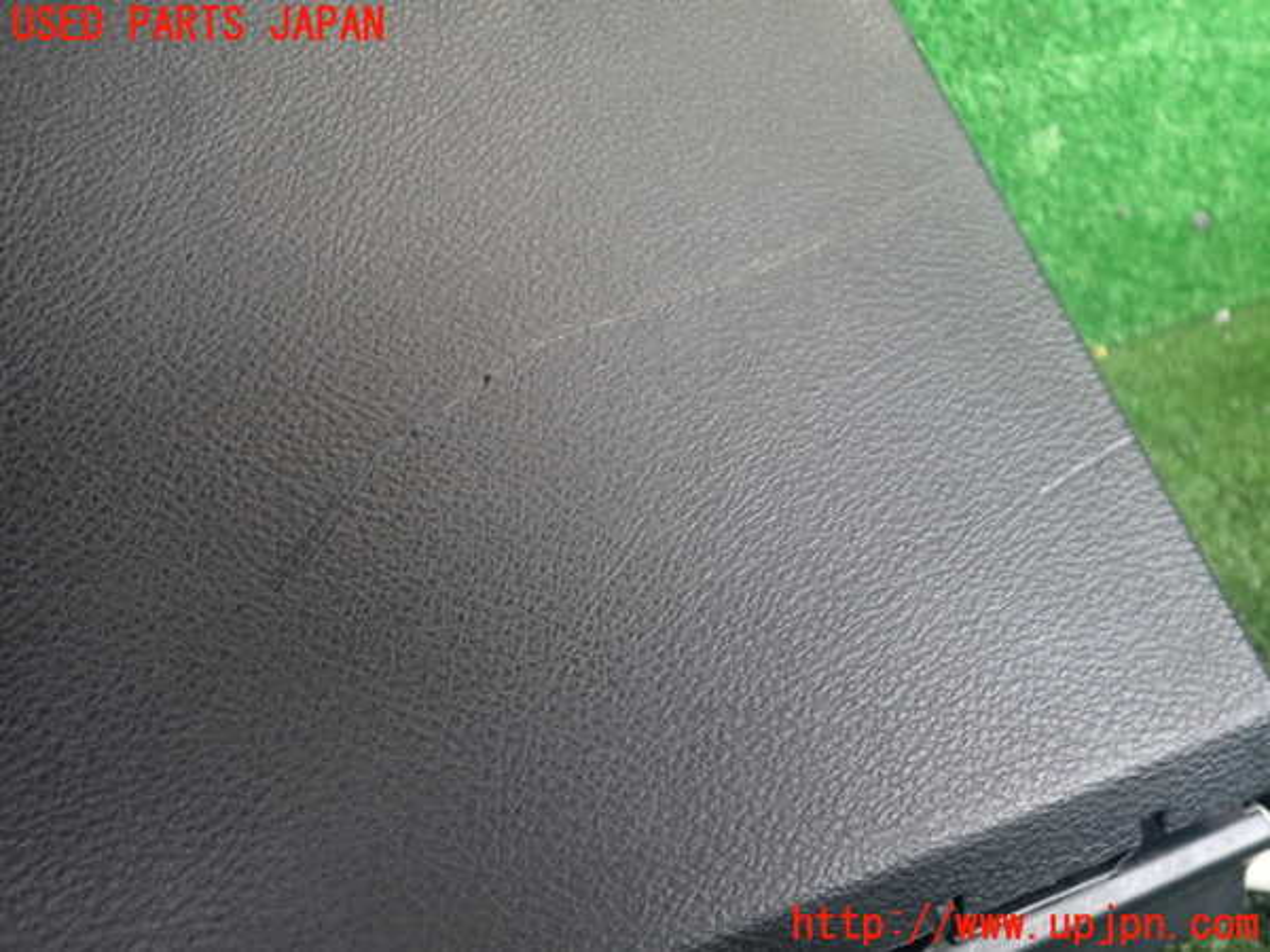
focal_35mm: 30
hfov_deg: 60.0
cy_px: 476
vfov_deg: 46.8
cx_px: 635
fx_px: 1101
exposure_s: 1/30
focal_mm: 5.4
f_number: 2.3
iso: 200
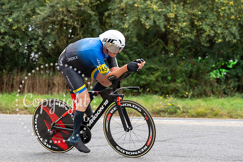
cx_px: 107
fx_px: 705
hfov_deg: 19.6
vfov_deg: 13.1
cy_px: 71
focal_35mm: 104
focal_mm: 90
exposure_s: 1/1000
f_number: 4
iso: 800
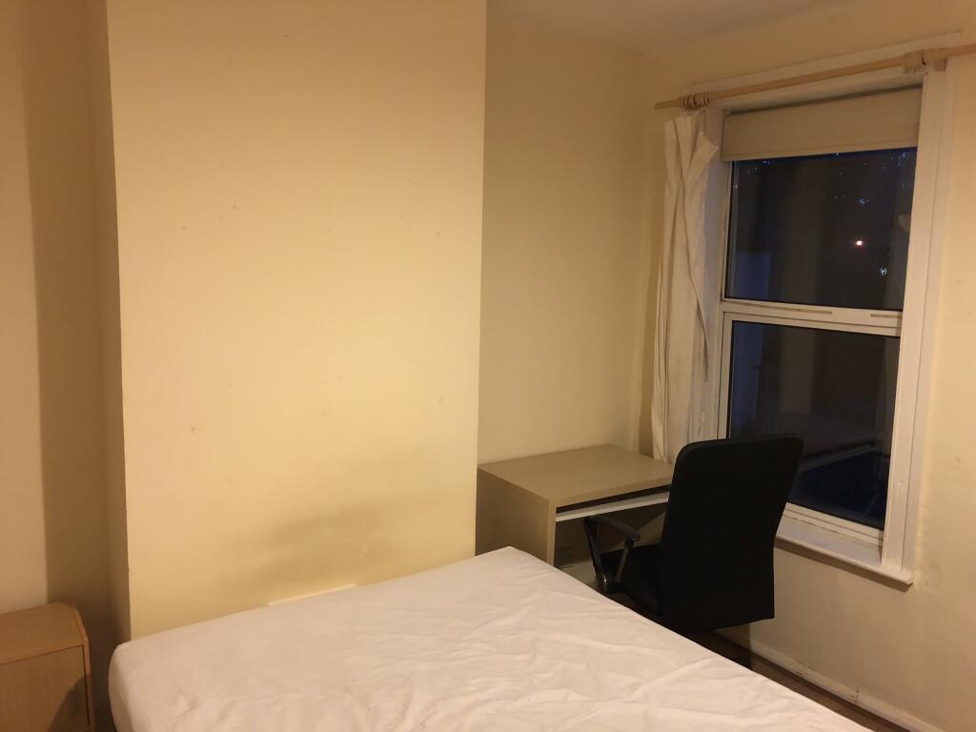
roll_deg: -2.1
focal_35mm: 28
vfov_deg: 49.7
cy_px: 366
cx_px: 488
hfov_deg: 63.4
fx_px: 789
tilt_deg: -8.4
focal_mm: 4
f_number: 1.8
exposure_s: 1/5
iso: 80
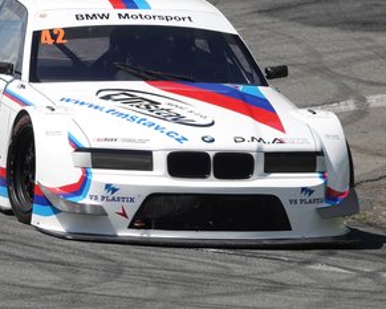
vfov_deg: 3.3
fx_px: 5314
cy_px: 113
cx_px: 131
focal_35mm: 465
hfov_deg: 4.2
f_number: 5
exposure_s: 1/800
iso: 100
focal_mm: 117.29
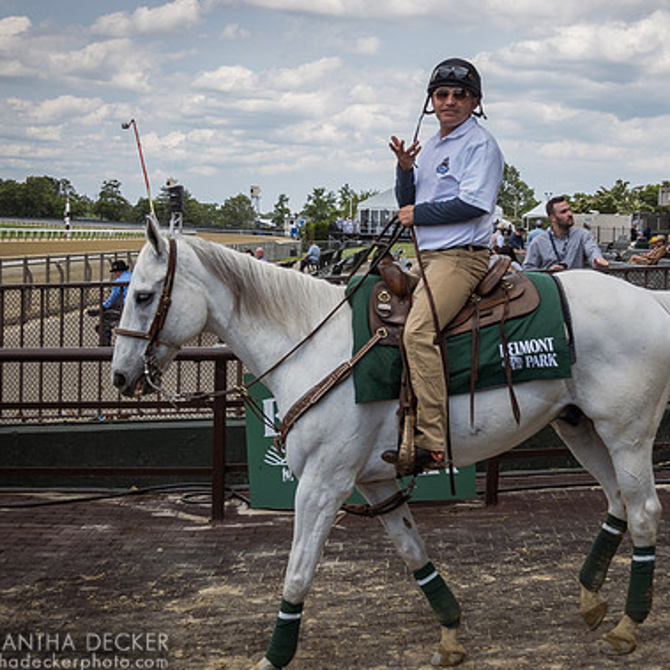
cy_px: 337
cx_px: 437
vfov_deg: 30.6
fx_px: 1226
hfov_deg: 30.4
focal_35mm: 56
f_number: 4
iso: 100
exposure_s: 1/1000
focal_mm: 15.9
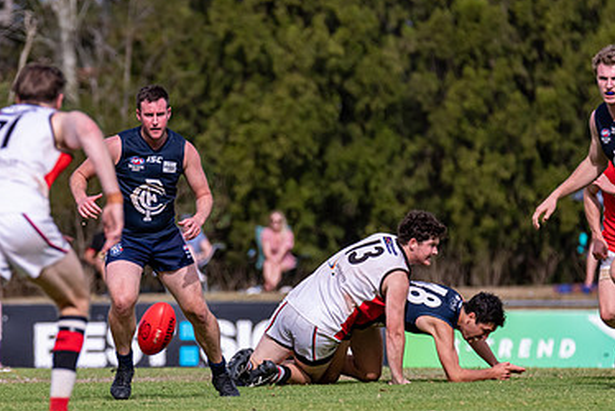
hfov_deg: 3.2
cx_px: 249
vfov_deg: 2.1
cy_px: 281
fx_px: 11061
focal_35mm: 647
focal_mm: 400
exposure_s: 1/3200
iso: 800
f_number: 6.3
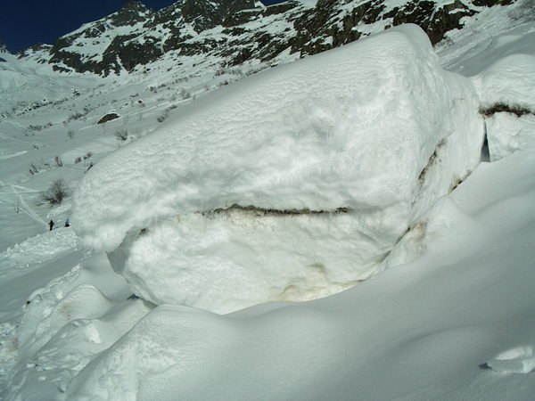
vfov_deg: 37.7
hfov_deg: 49.0
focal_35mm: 38
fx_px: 587
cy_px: 200
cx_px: 268
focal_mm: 5.8
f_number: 4.8
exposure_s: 1/1000
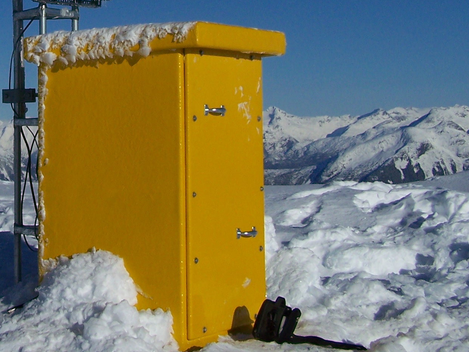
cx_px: 2
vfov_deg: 16.5
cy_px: -19
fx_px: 1179
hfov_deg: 21.7
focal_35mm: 87
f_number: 5.6
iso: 80
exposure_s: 1/1600
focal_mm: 6.3
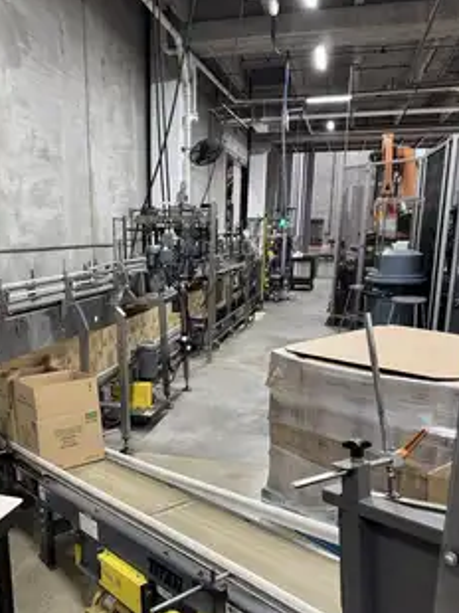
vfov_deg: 57.9
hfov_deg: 45.1
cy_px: 370
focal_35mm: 31
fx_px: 549
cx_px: 180
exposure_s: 1/61
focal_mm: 6.8
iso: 200
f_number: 1.8
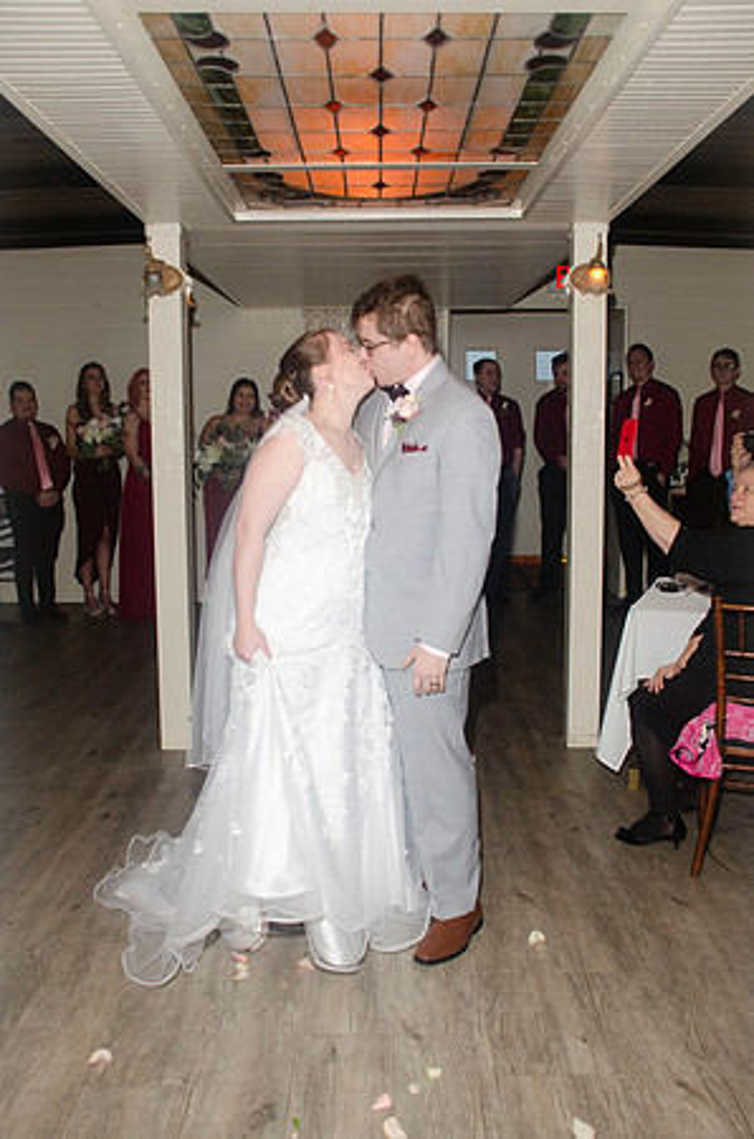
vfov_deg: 62.0
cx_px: 377
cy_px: 570
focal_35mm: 30
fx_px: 947
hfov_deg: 43.4
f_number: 5.6
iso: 400
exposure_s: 1/60
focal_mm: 20
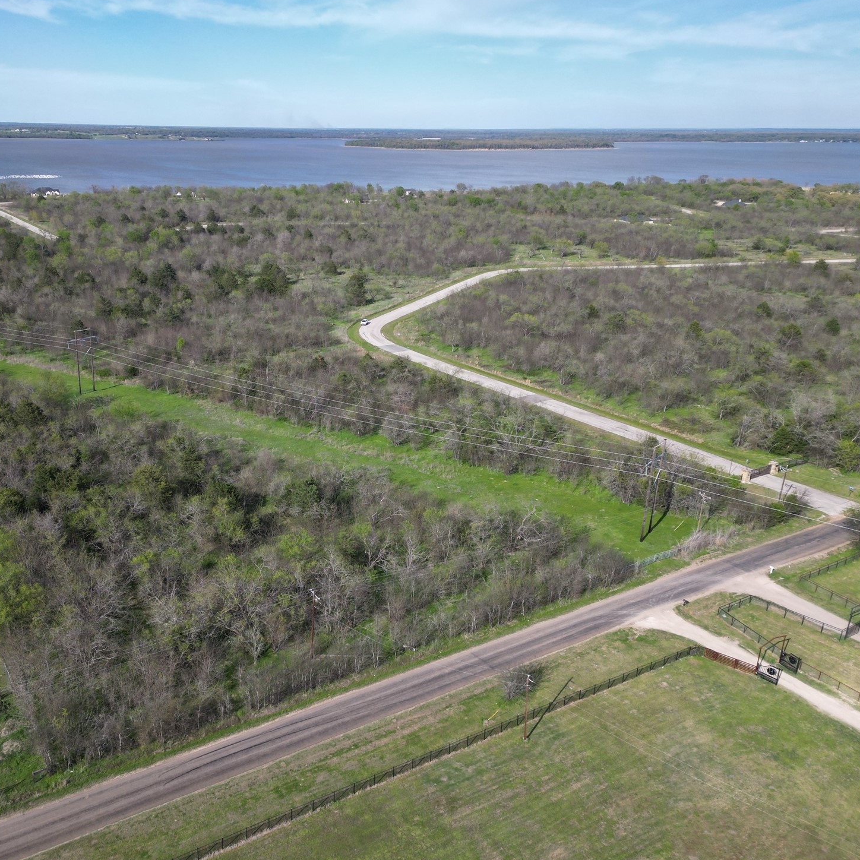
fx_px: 843
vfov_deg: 54.0
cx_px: 327
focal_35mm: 30
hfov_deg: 53.5
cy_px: 447
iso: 110
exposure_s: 1/2500
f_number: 1.7
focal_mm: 6.72
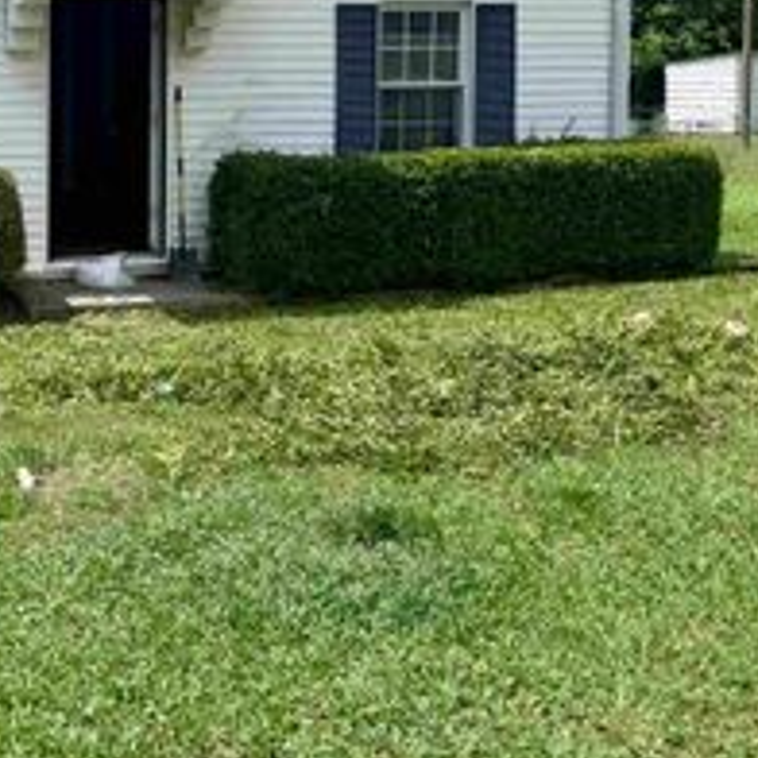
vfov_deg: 30.4
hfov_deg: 30.0
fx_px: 1338
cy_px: 87
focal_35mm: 54
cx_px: 43
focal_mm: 6.76
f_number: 1.78
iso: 80
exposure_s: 1/5348
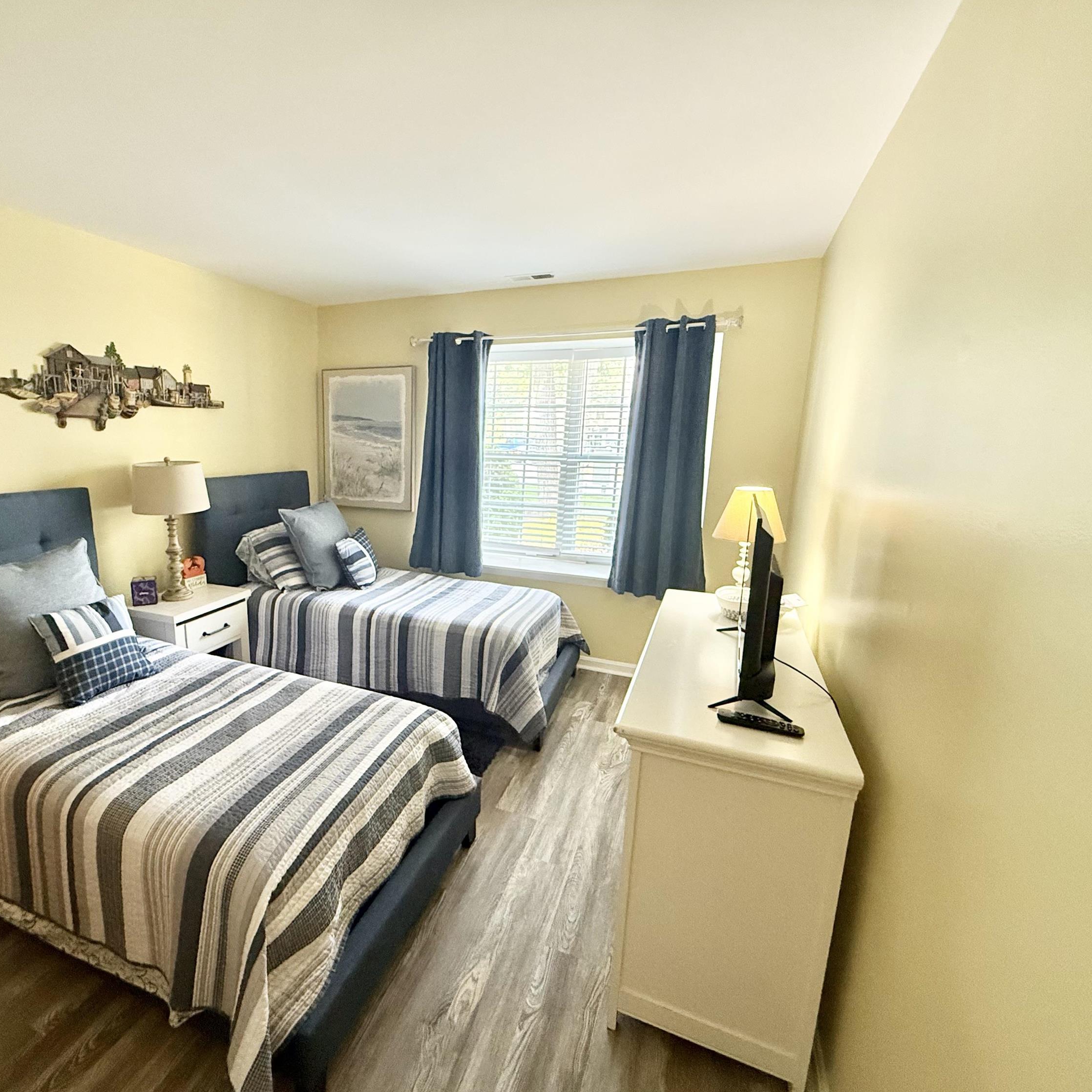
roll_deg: -1.1
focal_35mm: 17
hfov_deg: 82.7
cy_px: 557
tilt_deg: -11.7
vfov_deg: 84.0
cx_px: 426
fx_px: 607
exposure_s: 1/60
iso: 400
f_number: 2.2
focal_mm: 2.22
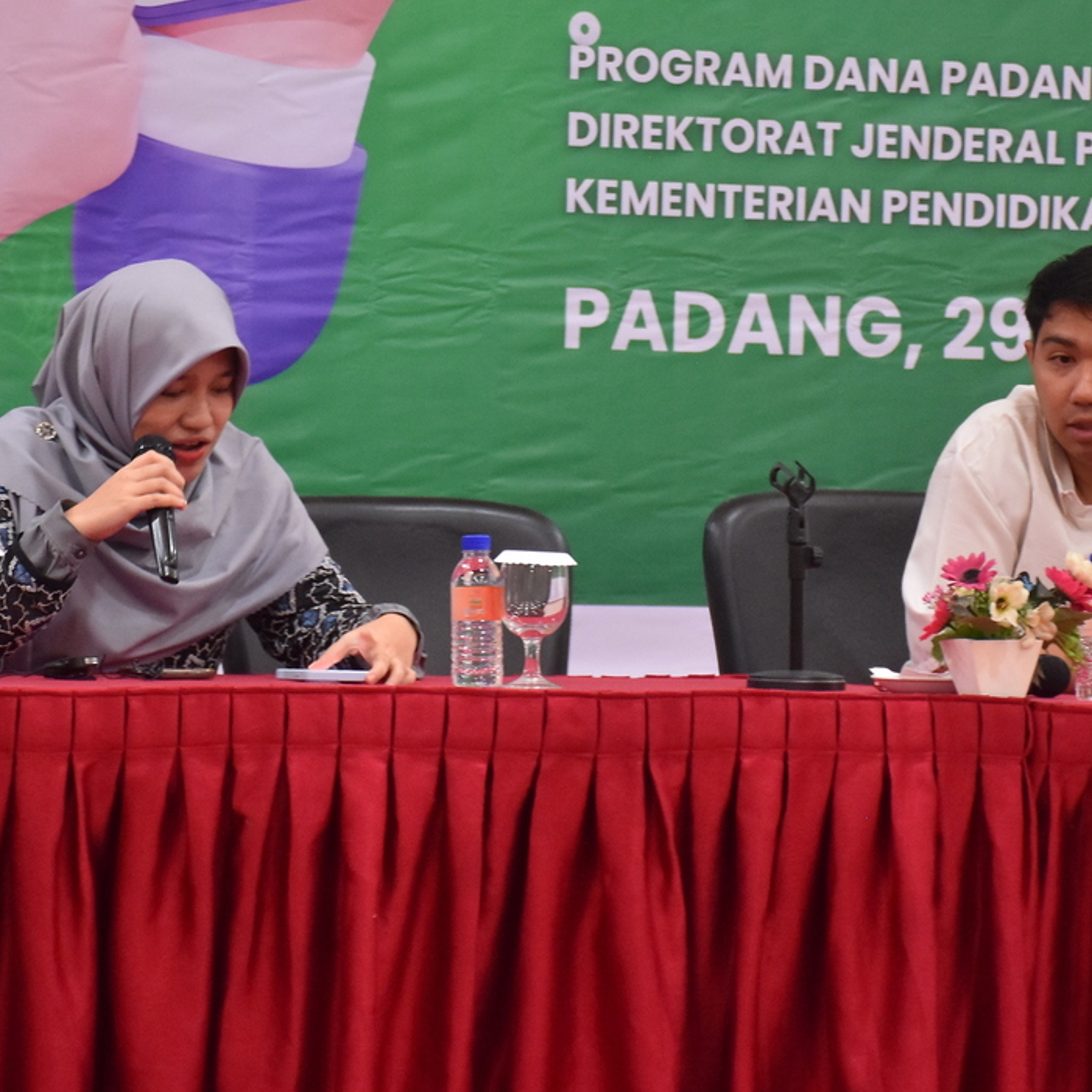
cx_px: 550
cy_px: 408
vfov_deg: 9.7
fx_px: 6424
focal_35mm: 180
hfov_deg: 9.7
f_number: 5
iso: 1000
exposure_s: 1/30
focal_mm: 66
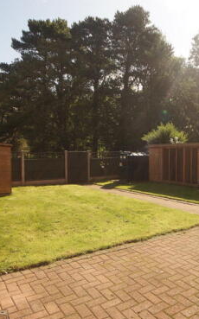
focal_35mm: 30
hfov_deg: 41.0
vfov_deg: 63.1
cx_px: 141
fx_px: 260
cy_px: 160
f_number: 7.1
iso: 100
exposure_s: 1/200
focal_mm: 11
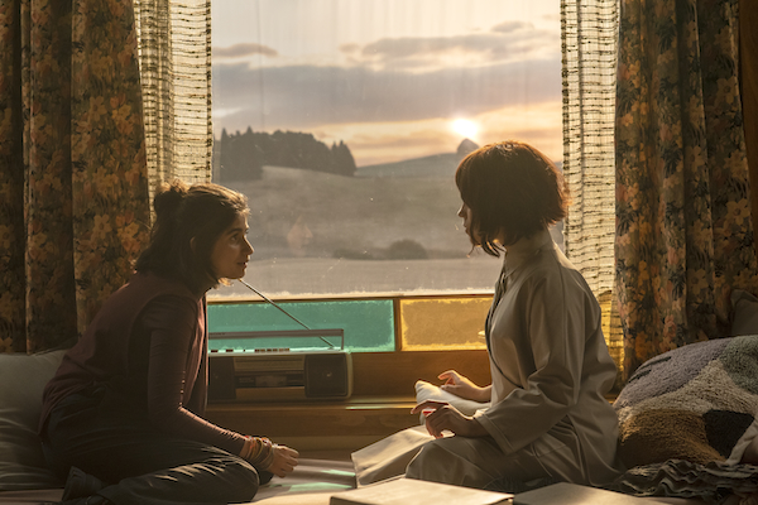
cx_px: 379
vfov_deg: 18.4
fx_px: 1558
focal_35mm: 74
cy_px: 252
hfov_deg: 27.3
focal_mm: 74
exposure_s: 1/500
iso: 2500
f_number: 5.6
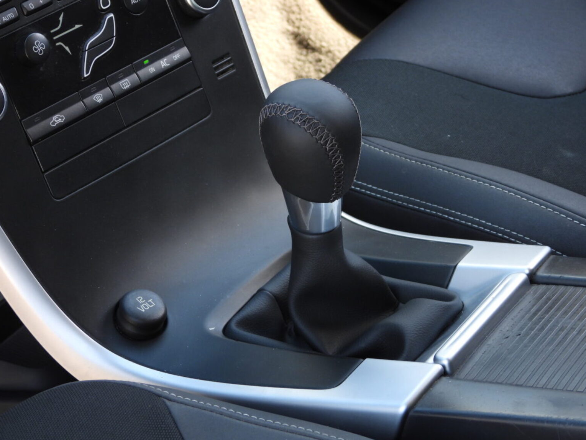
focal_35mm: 110
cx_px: 300
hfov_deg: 17.9
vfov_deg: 13.5
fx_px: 1862
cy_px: 224
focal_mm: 18.9
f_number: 4
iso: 125
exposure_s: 1/60
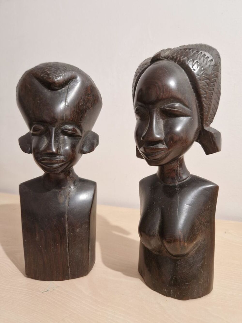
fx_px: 214
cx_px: 121
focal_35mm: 23
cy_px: 162
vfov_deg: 73.9
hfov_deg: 58.9
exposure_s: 1/25
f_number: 1.8
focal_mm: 5.4
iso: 500
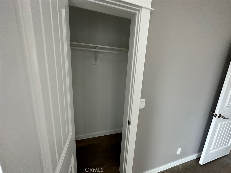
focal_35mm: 14
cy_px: 86
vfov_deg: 85.7
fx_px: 93
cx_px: 116
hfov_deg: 102.1
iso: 250
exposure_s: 1/99
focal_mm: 2.22
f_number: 2.2
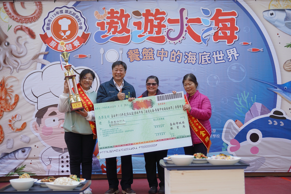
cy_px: 97
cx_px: 146
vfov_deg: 28.9
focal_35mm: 46
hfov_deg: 42.3
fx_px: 376
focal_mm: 31
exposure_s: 1/160
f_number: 5
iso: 160
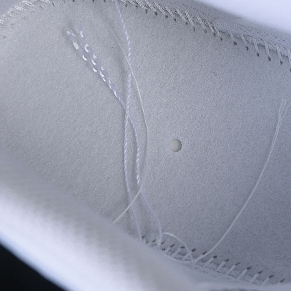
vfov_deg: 18.1
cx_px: 196
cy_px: 145
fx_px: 913
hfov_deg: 18.1
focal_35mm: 96
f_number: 7.1
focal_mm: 50
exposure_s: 1/80
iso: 160
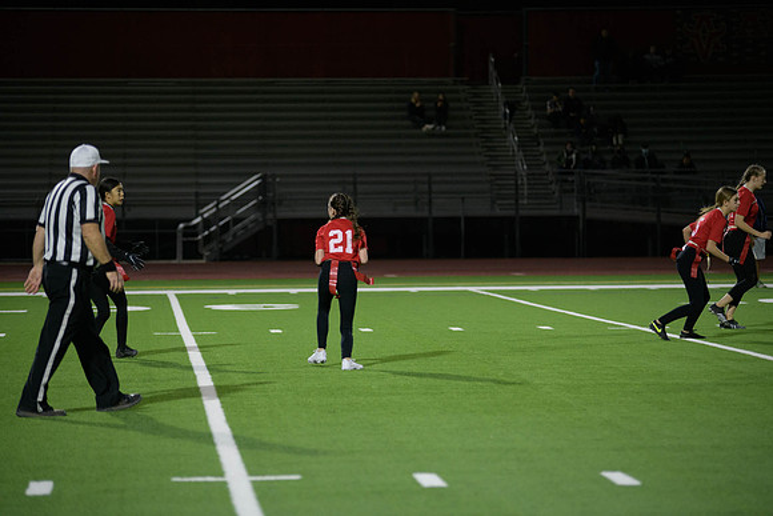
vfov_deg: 9.5
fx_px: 3114
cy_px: 258
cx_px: 386
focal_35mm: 145
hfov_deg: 14.2
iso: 2200
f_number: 2.8
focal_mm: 145
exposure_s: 1/640
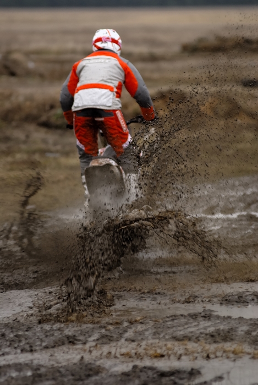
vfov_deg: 6.9
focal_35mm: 300
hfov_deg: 4.6
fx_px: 3214
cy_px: 192
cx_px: 129
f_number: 2.8
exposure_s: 1/160
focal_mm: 200
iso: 400
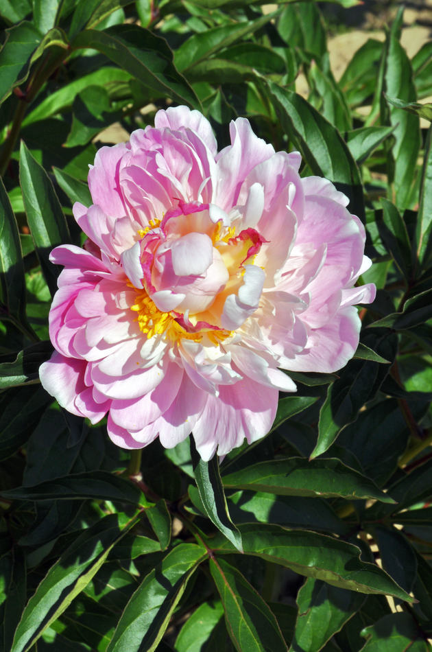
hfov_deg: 8.7
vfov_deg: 13.1
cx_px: 216
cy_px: 326
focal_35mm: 158
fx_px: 2845
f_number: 18
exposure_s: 1/200
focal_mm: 105
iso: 200
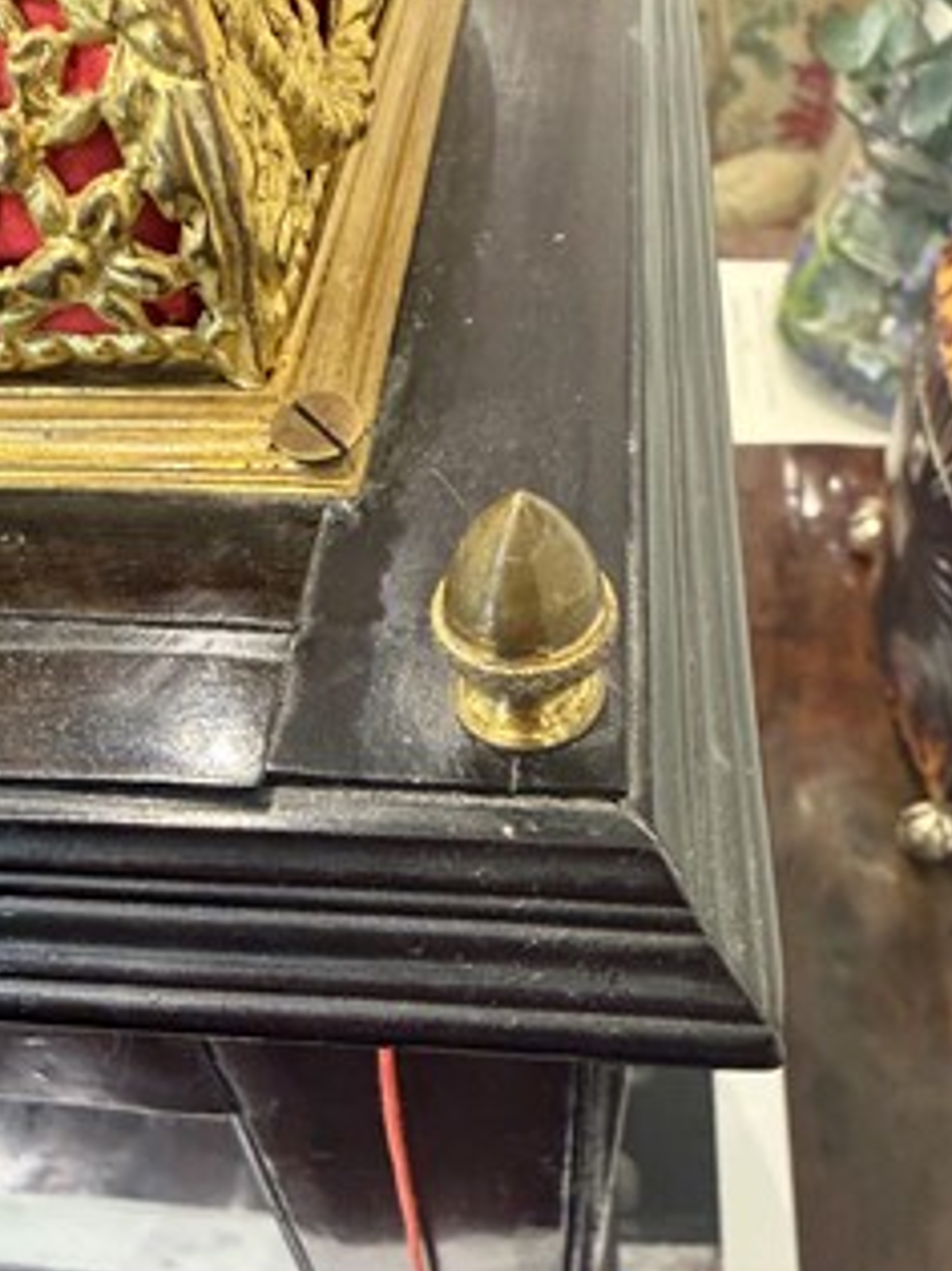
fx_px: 1211
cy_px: 775
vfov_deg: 54.9
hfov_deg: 42.9
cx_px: 464
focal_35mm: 33
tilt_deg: -48.4
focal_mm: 2.22
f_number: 2.2
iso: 640
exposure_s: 1/50
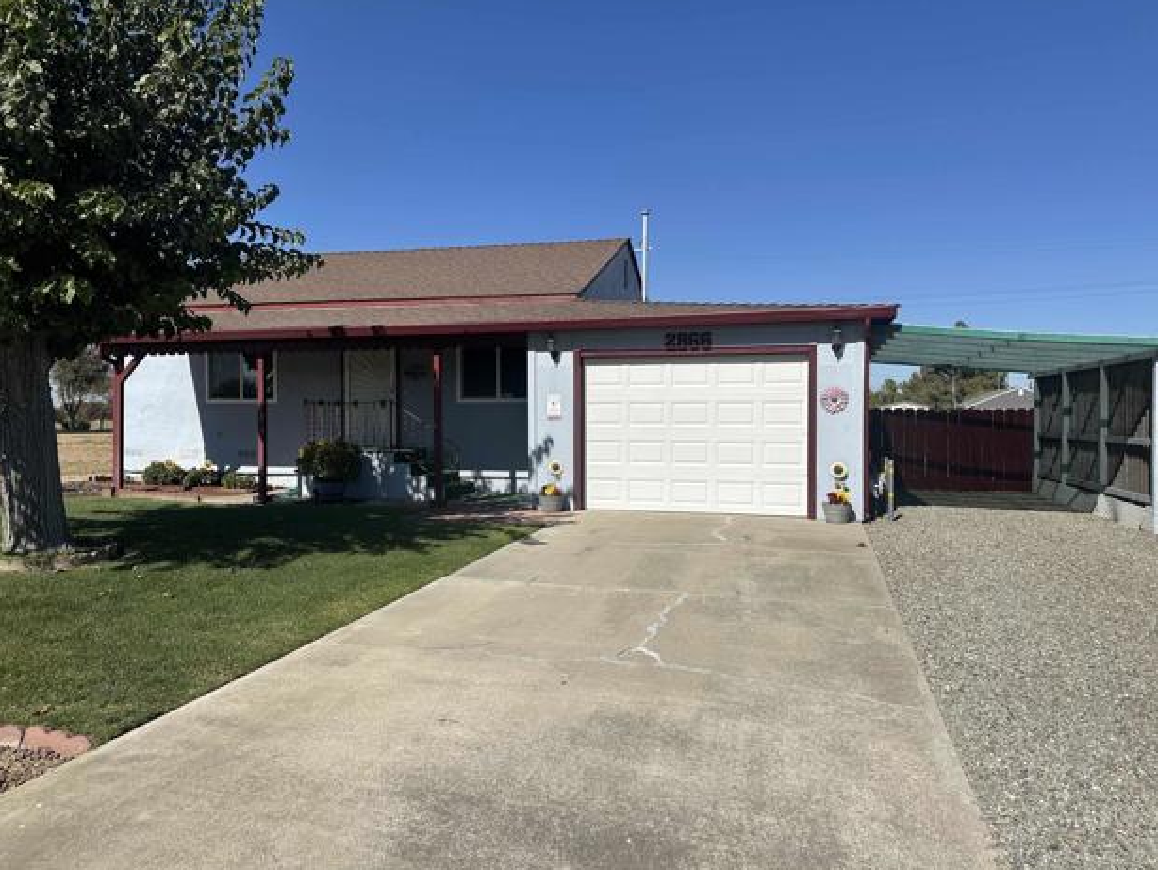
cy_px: 432
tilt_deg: -0.9
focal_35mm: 25
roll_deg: -0.8
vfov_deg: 54.9
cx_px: 570
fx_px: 837
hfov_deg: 69.4
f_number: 1.78
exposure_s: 1/7042
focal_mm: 6.86
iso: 80
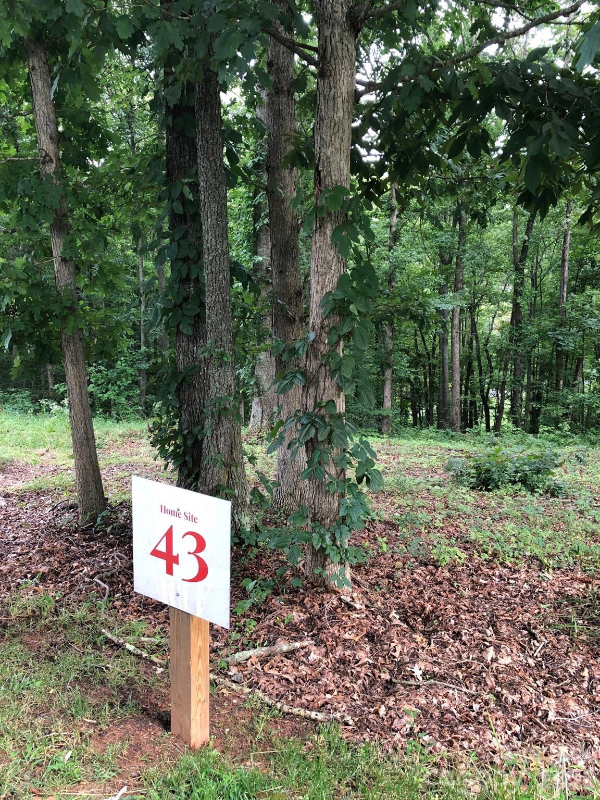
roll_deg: +0.0
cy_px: 400
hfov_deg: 49.7
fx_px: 647
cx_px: 300
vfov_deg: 63.4
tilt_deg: -12.3
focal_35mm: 28
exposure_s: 1/24
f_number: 1.8
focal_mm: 3.99
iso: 32
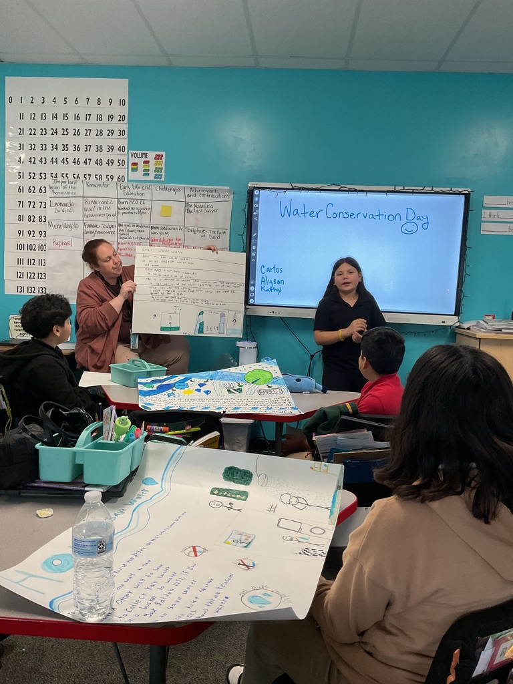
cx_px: 256
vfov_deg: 61.7
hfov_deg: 48.2
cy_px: 342
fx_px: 573
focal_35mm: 29
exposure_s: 1/60
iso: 50
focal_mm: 3
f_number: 1.8
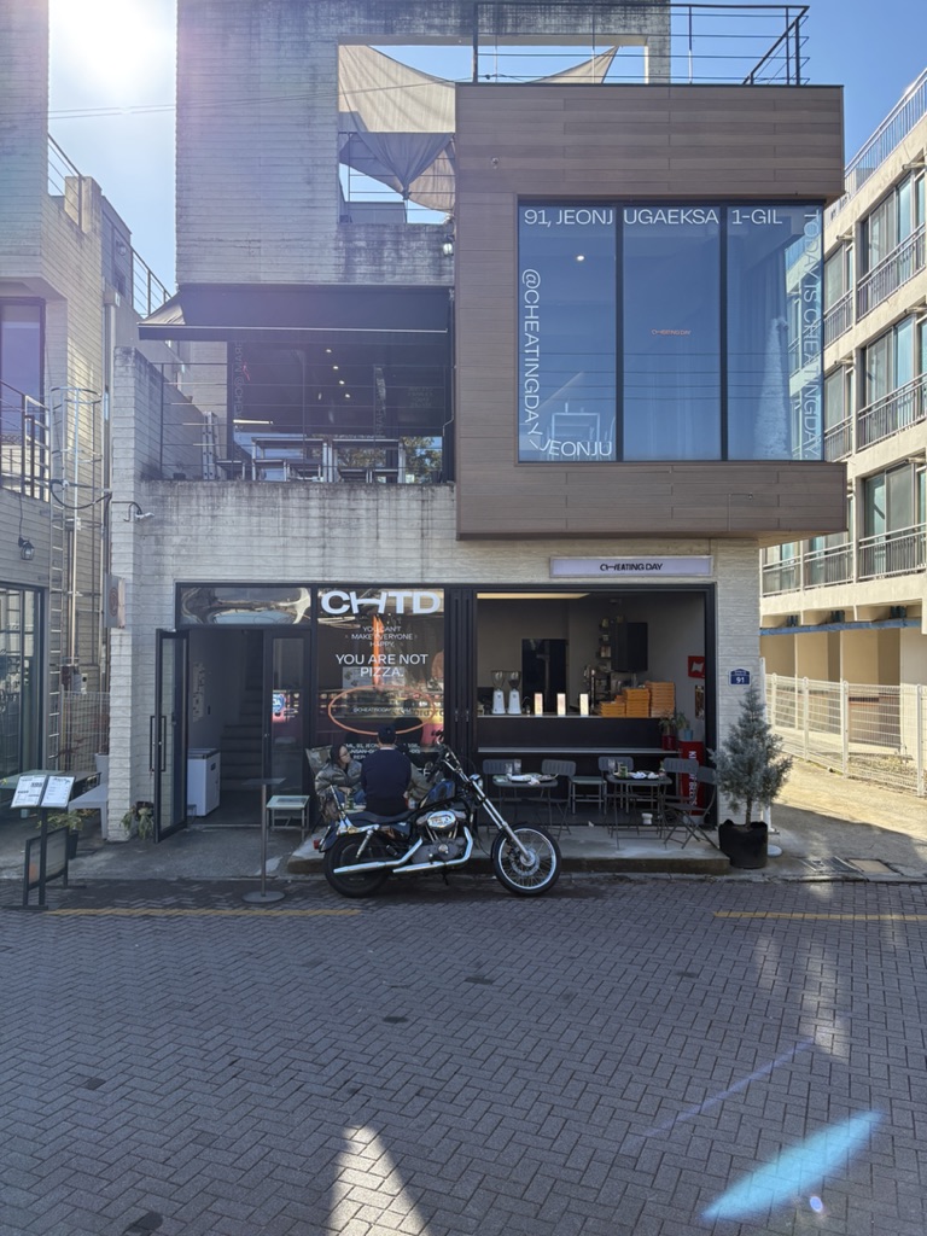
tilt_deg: +1.8
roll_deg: +0.1
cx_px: 464
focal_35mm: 26
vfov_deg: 67.3
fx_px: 928
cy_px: 618
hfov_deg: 53.1
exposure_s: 1/1451
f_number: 1.6
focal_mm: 5.96
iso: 64
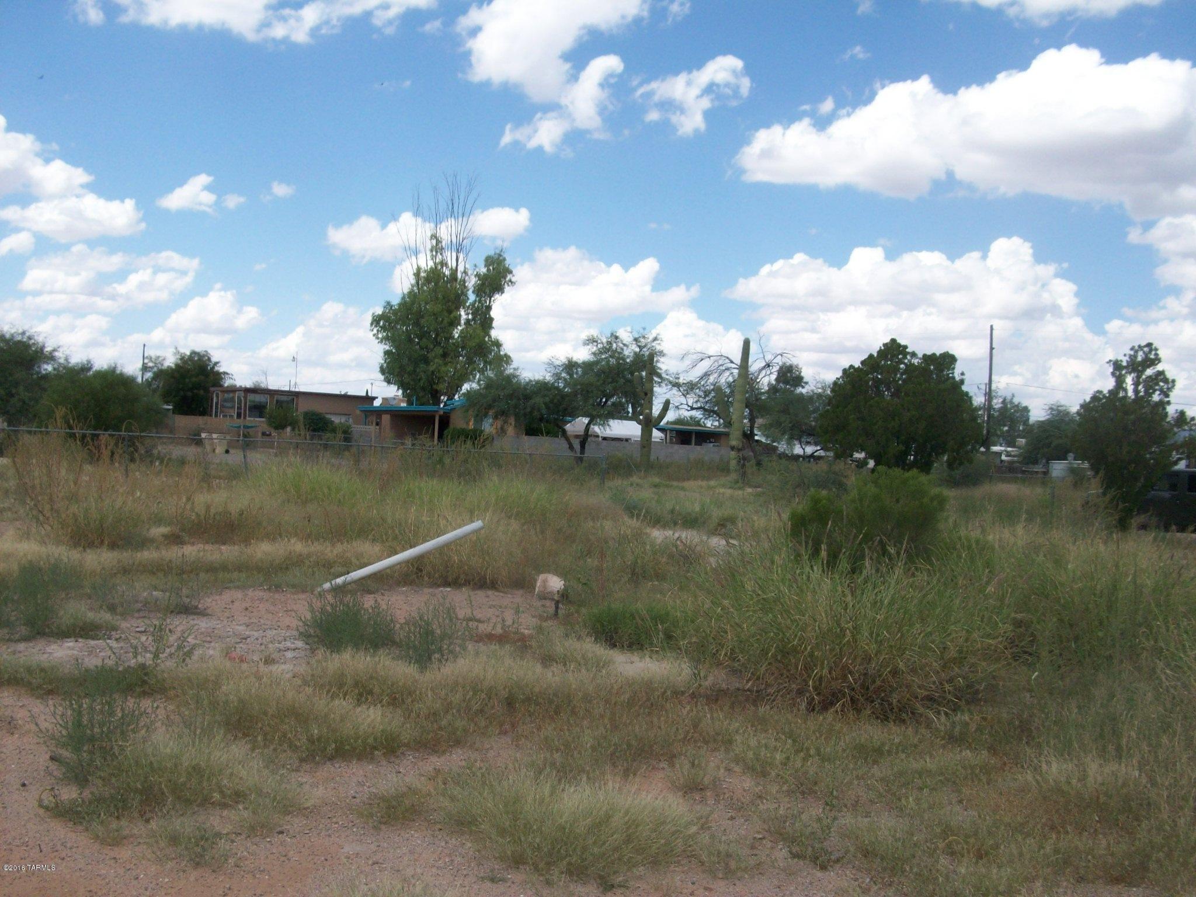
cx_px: 598
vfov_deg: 41.8
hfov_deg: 54.0
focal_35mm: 34
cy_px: 448
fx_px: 1175
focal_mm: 5.7
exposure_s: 1/335
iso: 64
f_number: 5.5
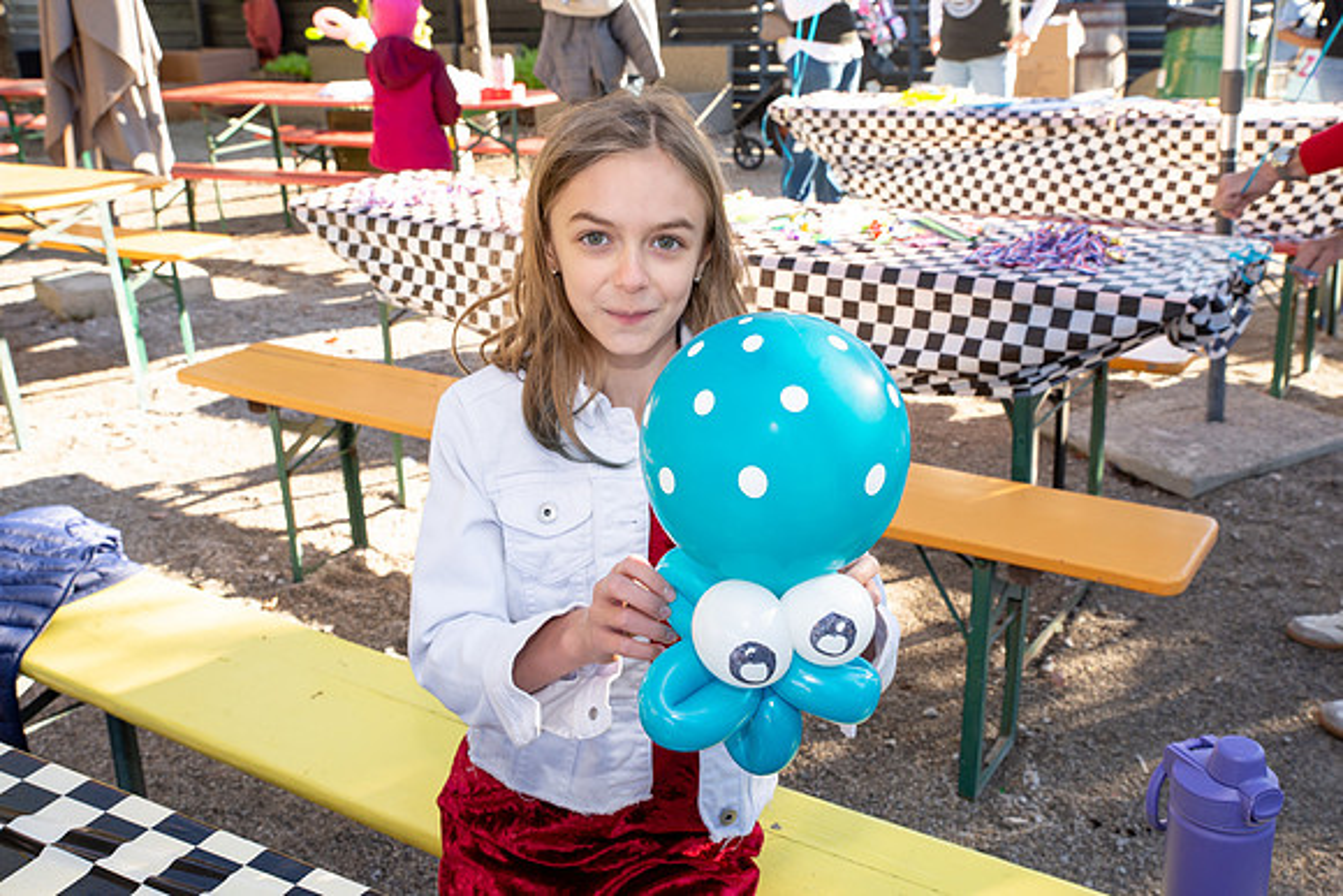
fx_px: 1418
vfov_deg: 35.1
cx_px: 672
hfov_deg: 50.7
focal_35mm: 38
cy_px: 448
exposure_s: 1/125
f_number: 9
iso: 500
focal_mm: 38
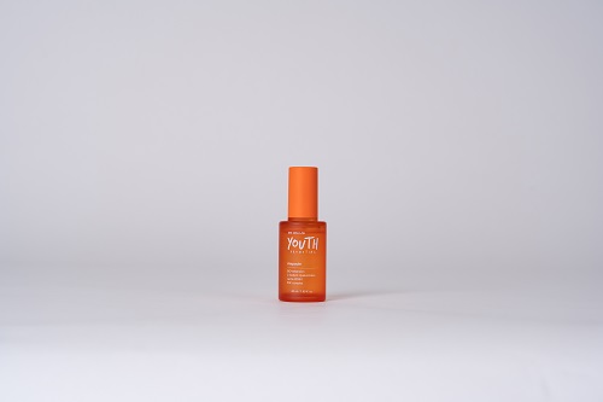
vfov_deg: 21.2
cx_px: 302
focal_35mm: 64
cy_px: 201
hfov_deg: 31.4
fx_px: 1072
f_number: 8
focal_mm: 64
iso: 250
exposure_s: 1/100
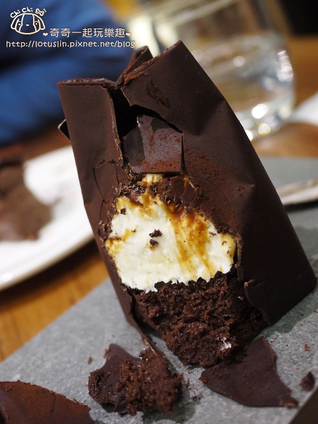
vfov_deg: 63.4
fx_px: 343
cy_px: 212
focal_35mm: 28
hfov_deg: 49.7
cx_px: 159
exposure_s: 1/60
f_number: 2.5
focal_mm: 14
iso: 400
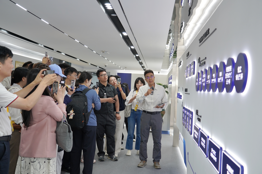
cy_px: 87
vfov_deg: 33.4
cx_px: 131
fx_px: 291
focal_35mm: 40
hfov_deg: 48.5
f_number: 4
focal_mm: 40
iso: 800
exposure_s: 1/160
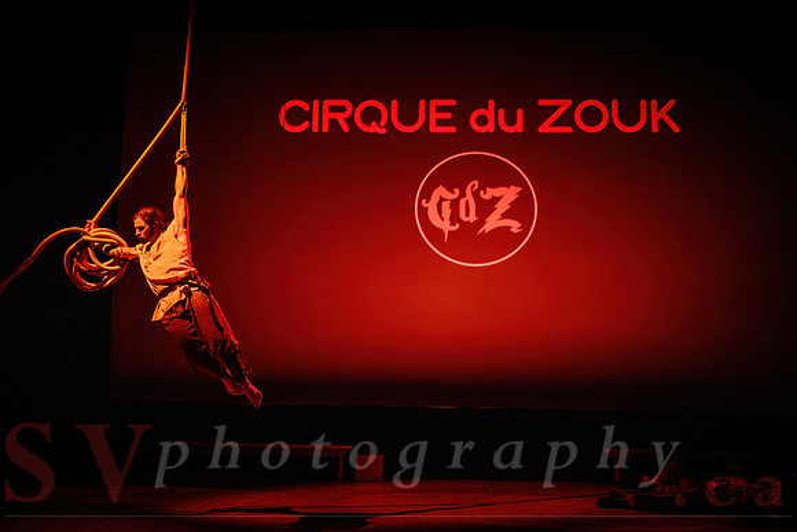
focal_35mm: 41
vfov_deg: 32.6
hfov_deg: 47.4
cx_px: 398
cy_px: 266
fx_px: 908
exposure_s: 1/160
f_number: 2.8
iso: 1600
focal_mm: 41
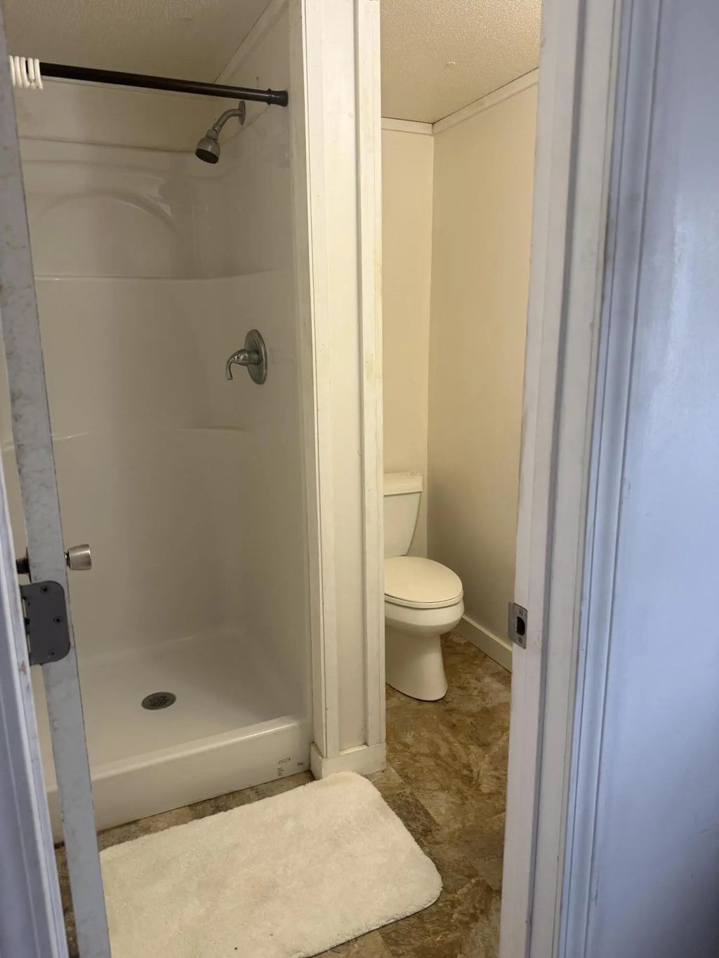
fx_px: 665
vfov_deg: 71.6
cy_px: 479
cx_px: 360
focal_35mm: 24
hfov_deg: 56.8
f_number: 1.78
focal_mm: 6.76
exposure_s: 1/120
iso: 160
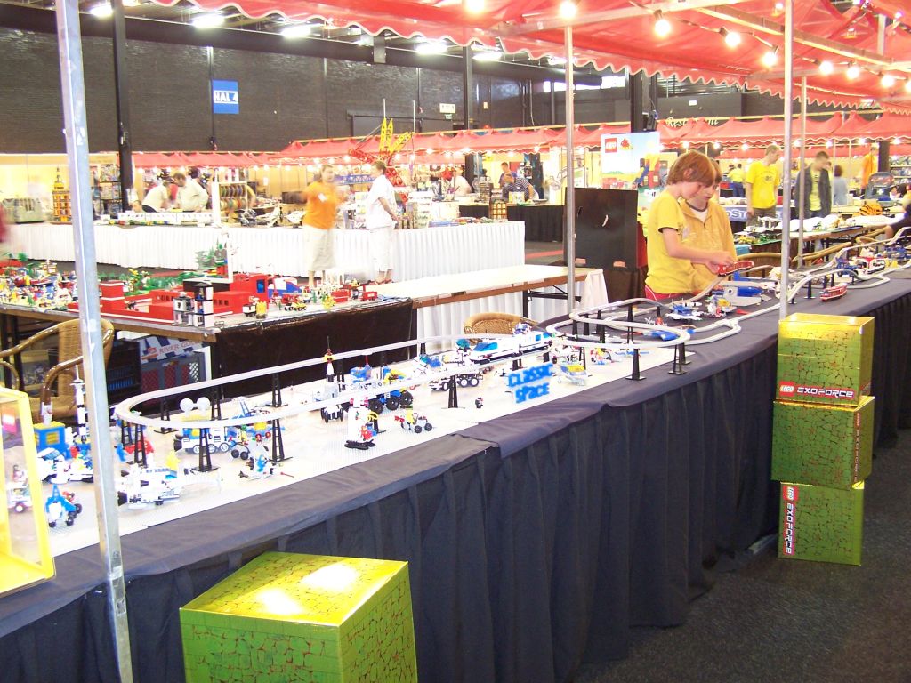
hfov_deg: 49.0
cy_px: 342
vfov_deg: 37.7
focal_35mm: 38
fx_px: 1000
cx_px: 456
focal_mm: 6.3
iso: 140
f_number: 2.8
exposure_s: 1/3
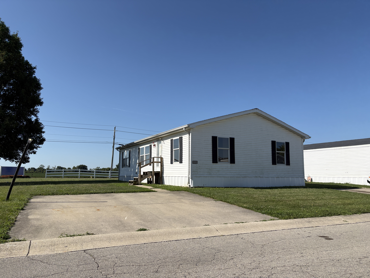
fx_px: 278
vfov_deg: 53.1
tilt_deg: +5.6
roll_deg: -1.7
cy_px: 139
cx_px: 185
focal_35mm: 26
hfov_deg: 67.3
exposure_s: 1/4065
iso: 50
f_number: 1.6
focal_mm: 5.96
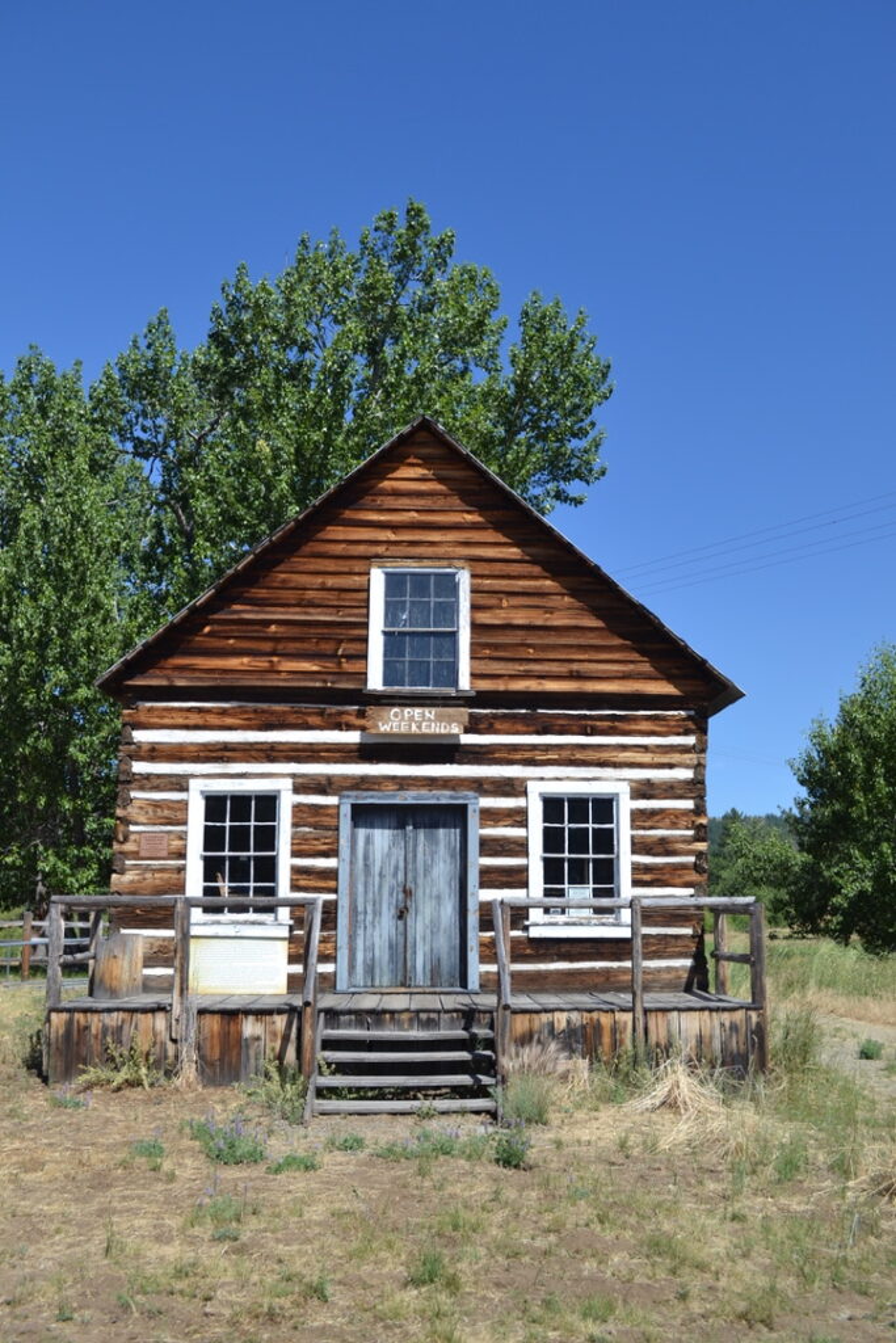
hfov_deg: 40.0
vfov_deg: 57.2
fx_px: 1231
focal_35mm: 33
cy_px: 672
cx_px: 448
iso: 100
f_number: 6.3
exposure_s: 1/160
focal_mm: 22
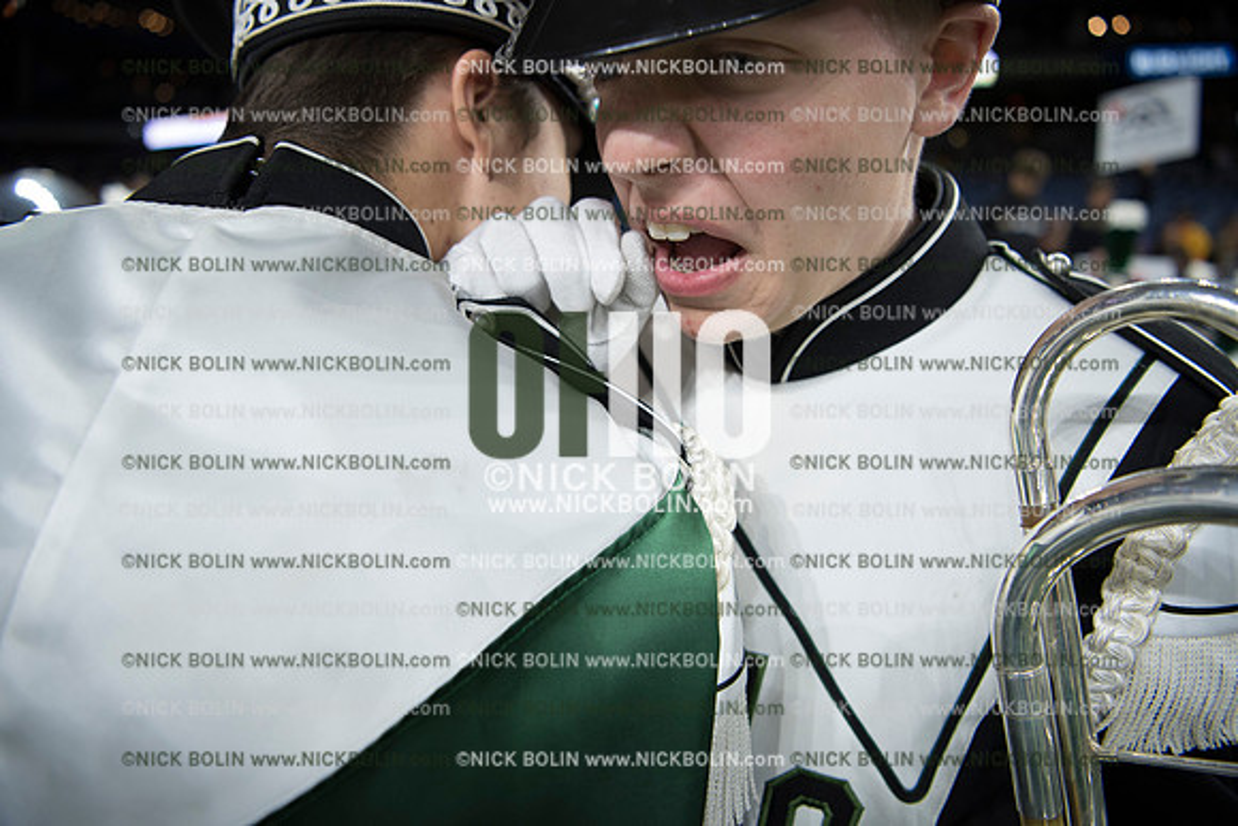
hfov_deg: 73.7
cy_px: 413
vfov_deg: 53.2
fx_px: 825
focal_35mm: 24
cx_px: 619
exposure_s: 1/800
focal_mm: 24
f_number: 2.8
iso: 1250
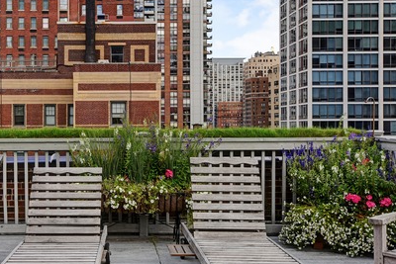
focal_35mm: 56
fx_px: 616
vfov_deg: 24.2
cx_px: 117
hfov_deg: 35.1
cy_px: 125
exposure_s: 1/250
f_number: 9
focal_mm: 35
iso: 200
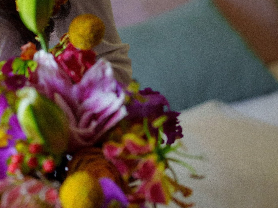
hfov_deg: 16.4
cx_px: -37
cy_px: 84
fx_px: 931
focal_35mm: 116
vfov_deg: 12.8
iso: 1000
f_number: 2
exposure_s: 1/400
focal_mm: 35
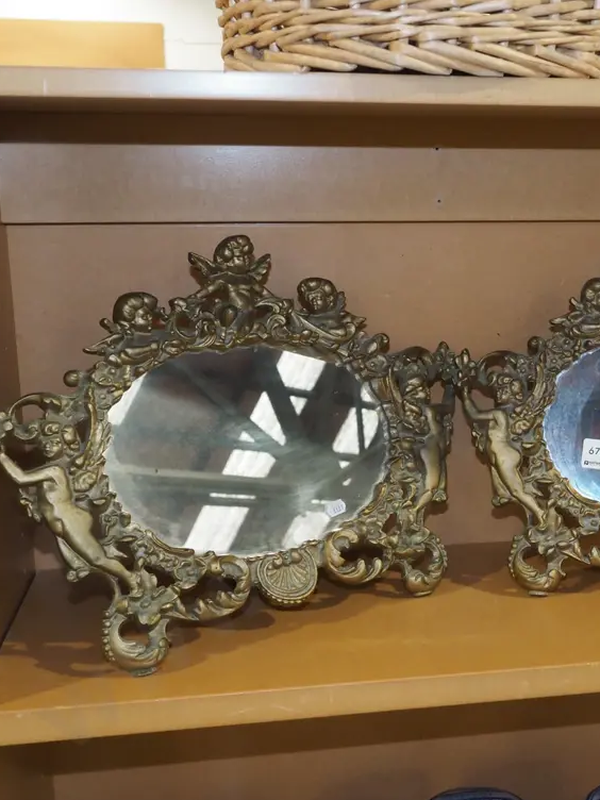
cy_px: 407
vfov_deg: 38.9
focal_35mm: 49
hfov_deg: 29.0
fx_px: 1132
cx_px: 484
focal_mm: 18
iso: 1600
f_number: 5.6
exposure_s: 1/60
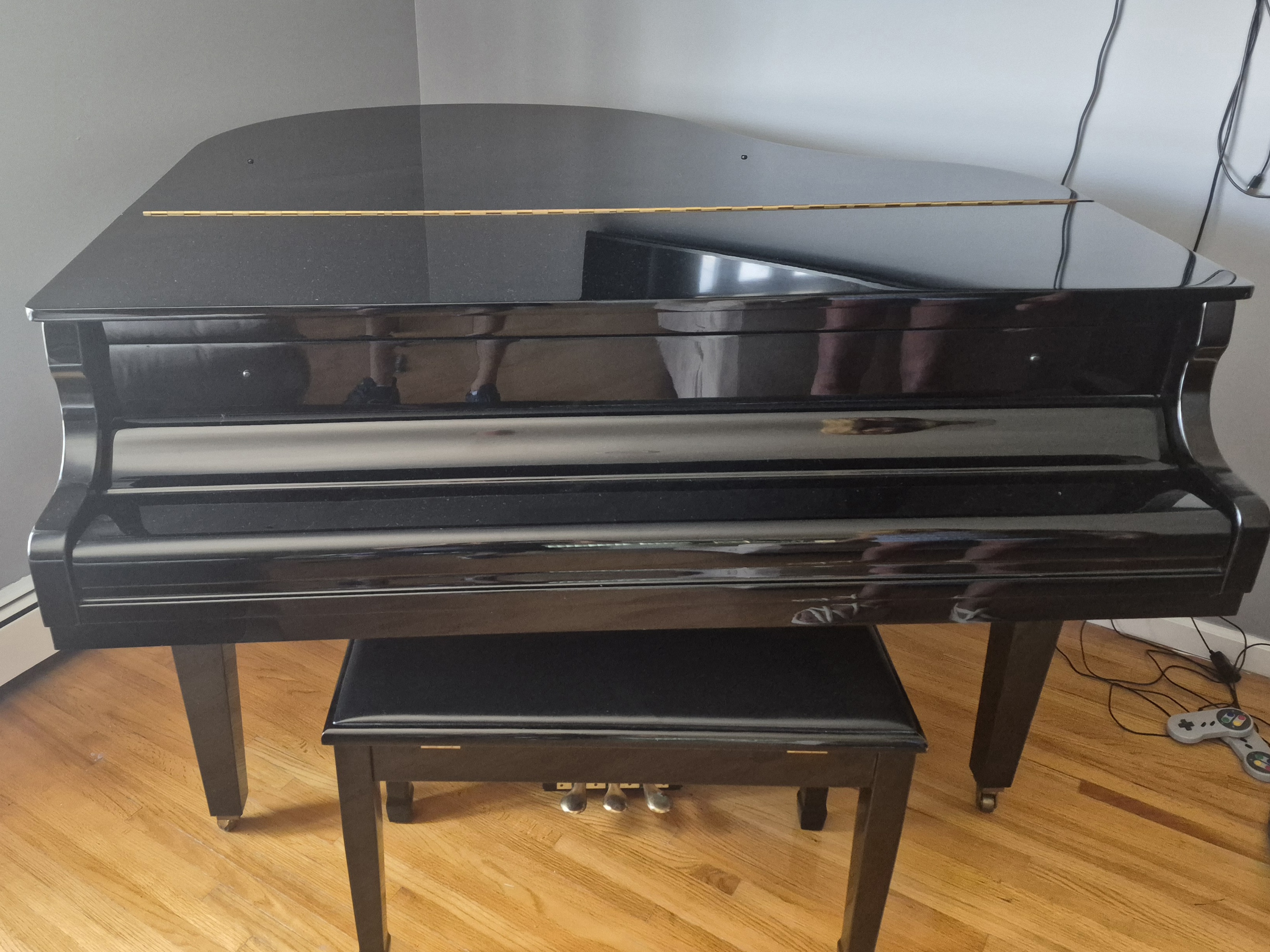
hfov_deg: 73.9
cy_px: 476
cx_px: 635
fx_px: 844
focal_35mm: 23
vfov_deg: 58.9
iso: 1250
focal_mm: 5.4
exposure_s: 1/120
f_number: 1.8
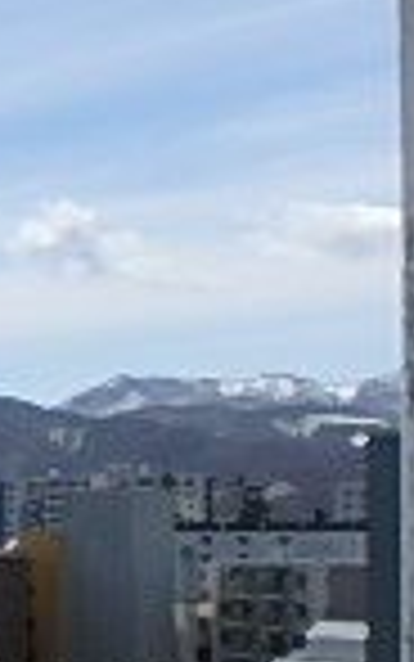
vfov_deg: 21.1
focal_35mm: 97
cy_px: 545
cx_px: -1008
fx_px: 1749
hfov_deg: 9.2
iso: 125
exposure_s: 1/800
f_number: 6
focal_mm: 3.7
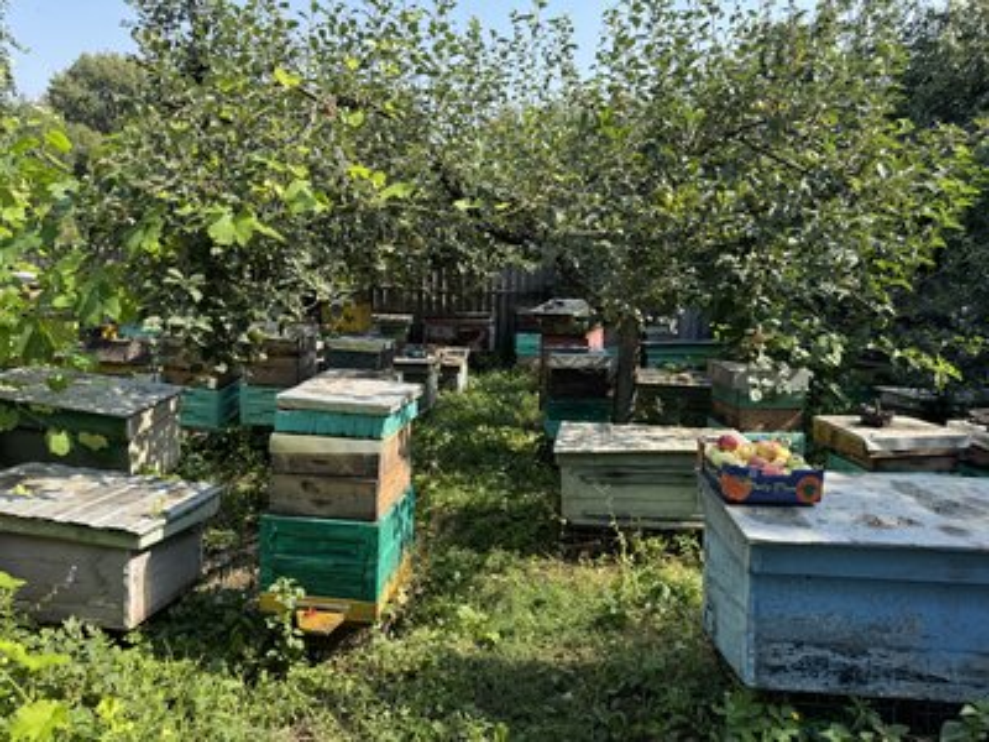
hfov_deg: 71.6
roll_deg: -0.6
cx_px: 494
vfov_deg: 56.8
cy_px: 371
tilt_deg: -12.5
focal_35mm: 24
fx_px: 686
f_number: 1.78
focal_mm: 6.76
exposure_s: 1/1042
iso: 80
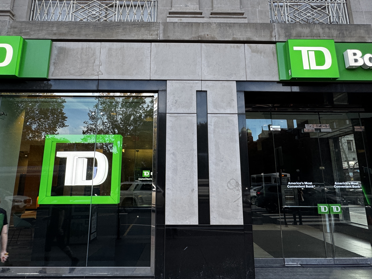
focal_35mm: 22
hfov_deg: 76.3
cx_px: 176
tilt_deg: +12.9
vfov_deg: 61.1
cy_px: 135
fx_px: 236
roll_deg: -0.7
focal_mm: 2.22
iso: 100
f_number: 2.2
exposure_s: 1/99
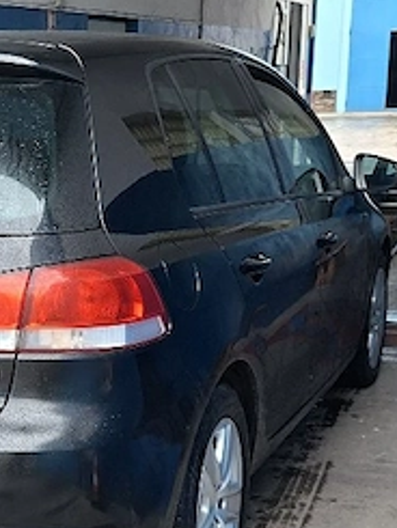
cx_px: 22
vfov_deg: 25.6
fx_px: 1146
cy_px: 405
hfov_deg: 19.2
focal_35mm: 75
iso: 50
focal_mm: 5.54
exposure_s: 1/116
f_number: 1.8
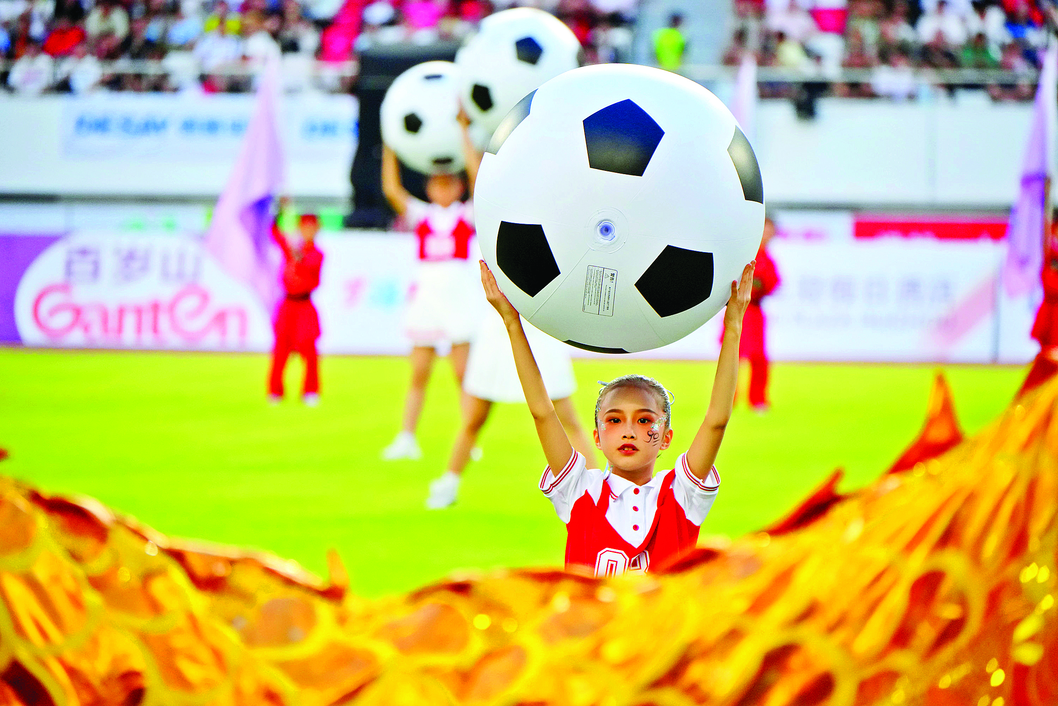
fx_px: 8551
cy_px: 353
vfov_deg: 4.7
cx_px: 529
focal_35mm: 291
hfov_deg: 7.1
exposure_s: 1/320
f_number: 6.3
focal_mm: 291
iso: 3200
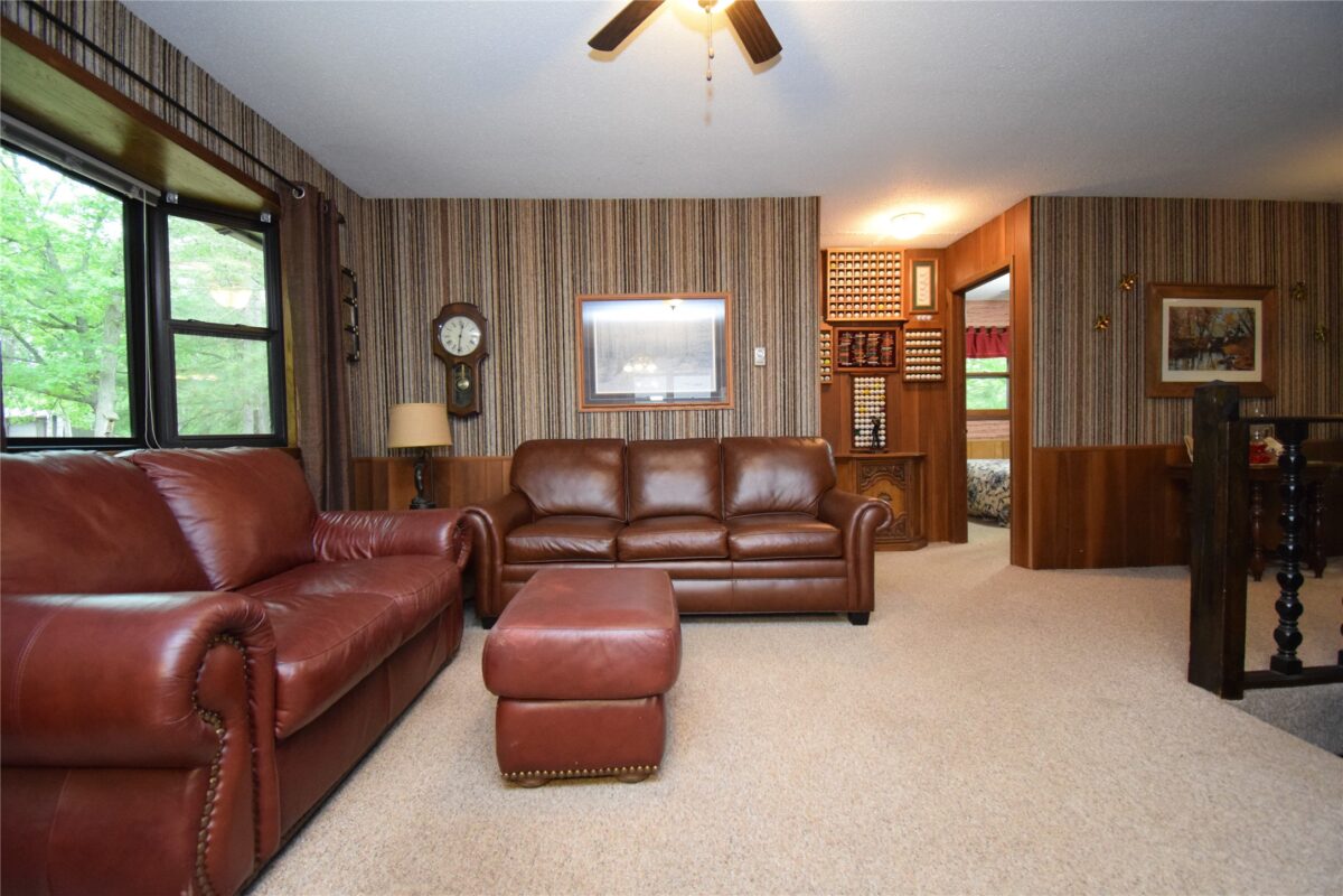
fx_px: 560
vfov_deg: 77.3
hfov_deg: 100.4
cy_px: 448
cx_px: 672
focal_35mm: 15
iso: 3200
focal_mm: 10
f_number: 4.5
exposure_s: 1/60
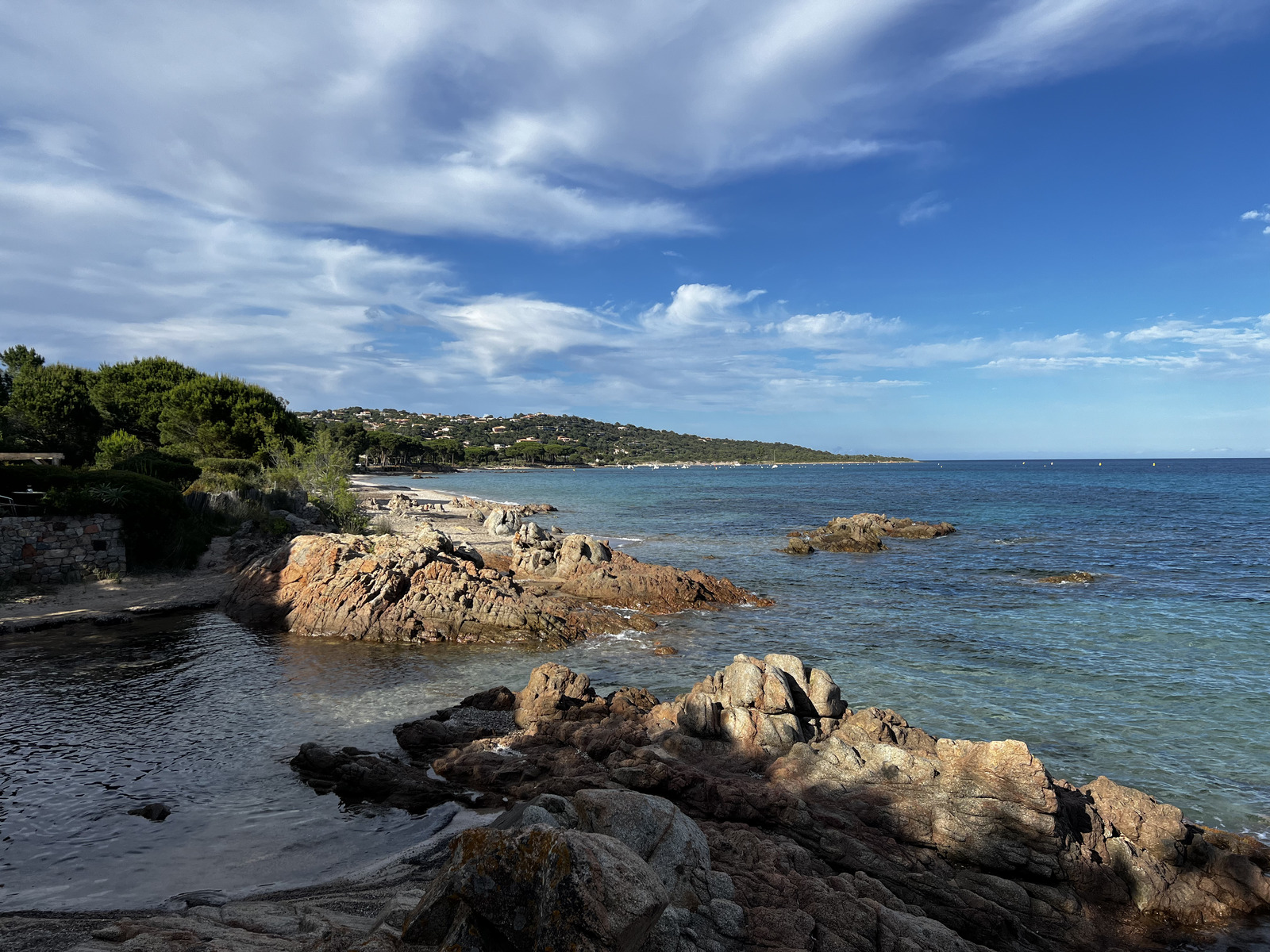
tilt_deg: -0.3
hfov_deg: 67.3
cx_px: 635
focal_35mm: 26
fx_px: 954
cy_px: 476
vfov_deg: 53.1
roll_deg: +0.6
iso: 50
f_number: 1.5
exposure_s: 1/4630
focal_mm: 5.7
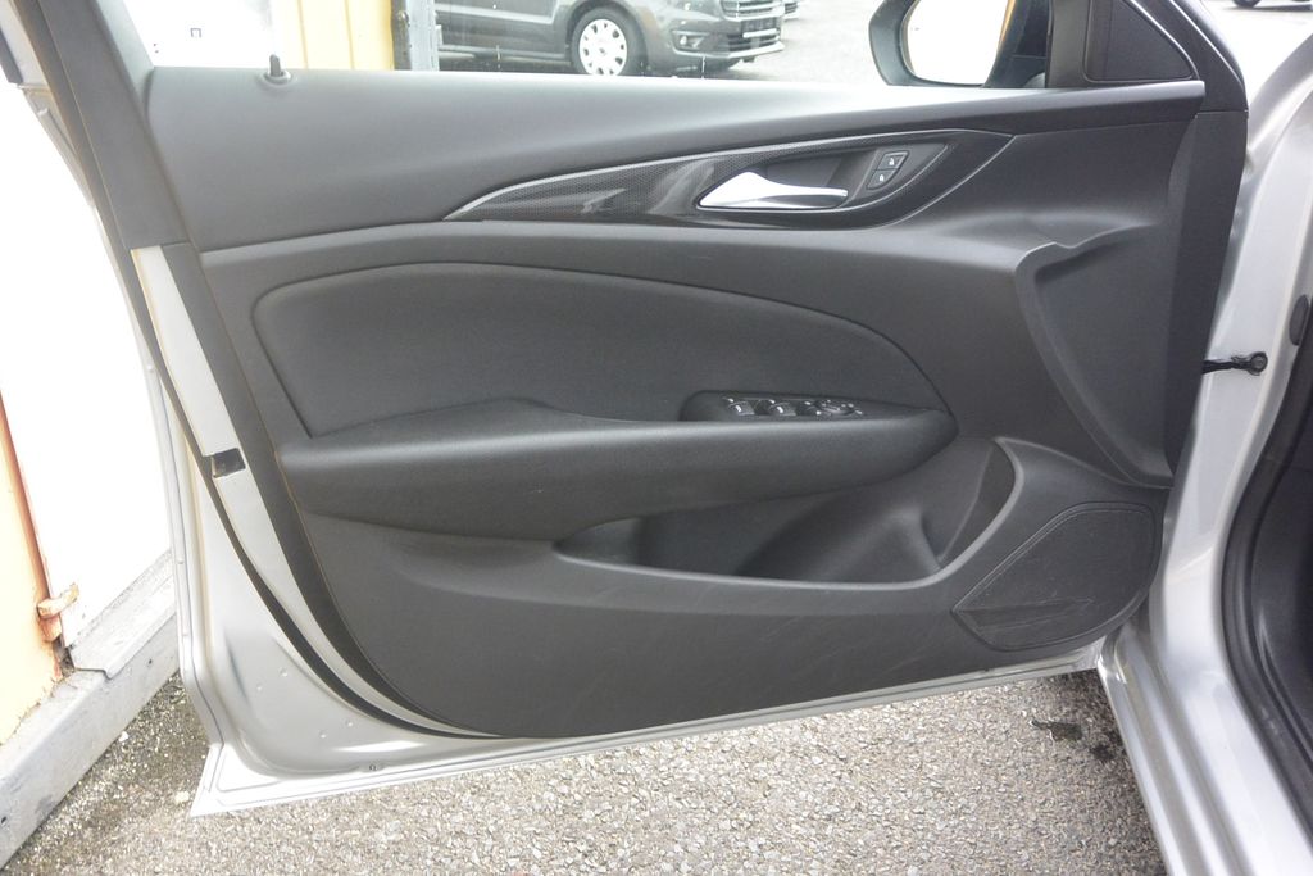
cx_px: 656
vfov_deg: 42.3
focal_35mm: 31
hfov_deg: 60.3
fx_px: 1131
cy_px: 438
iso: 720
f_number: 3.8
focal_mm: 11.8
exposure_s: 1/60
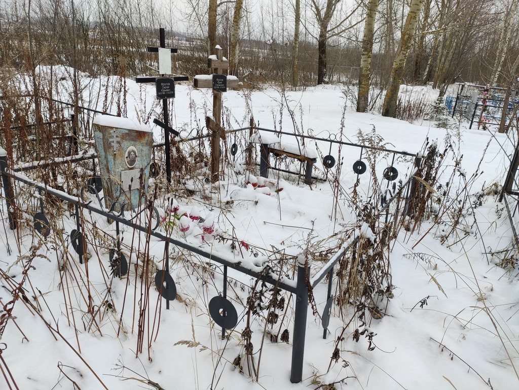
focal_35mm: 26
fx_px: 390
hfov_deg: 67.3
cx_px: 260
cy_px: 195
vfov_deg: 53.1
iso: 112
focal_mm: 4.77
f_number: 1.75
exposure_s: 1/409
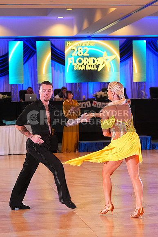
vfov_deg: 23.6
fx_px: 566
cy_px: 118
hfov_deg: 15.9
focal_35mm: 86
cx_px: 79
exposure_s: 1/250
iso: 2500
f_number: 4.5
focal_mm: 86
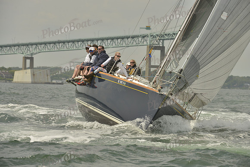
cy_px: 84
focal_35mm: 200
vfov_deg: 6.9
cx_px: 125
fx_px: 1389
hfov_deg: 10.3
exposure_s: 1/1250
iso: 280
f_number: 8
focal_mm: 200
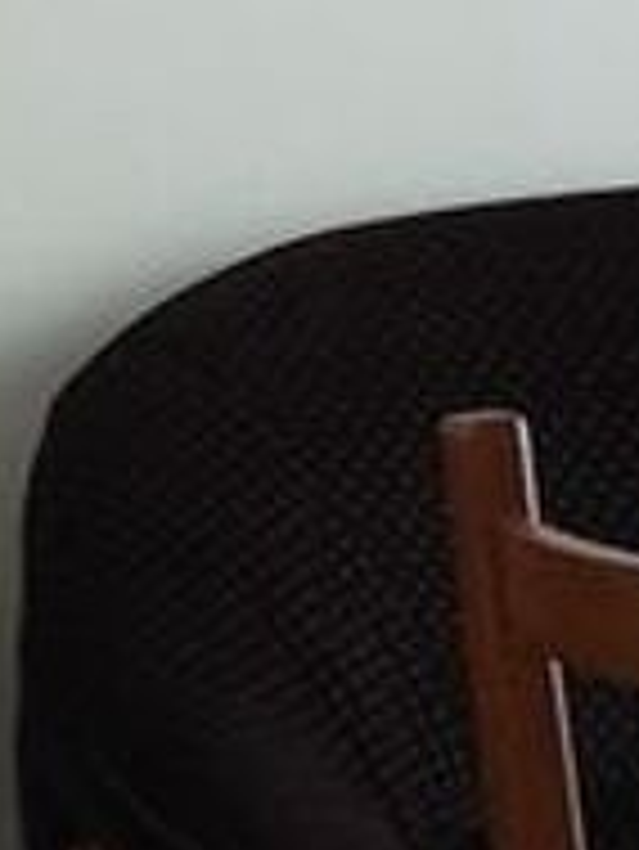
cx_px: -212
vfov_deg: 6.2
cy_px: -965
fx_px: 7621
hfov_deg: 4.8
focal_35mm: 310
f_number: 1.8
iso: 200
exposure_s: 1/40
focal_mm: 3.95
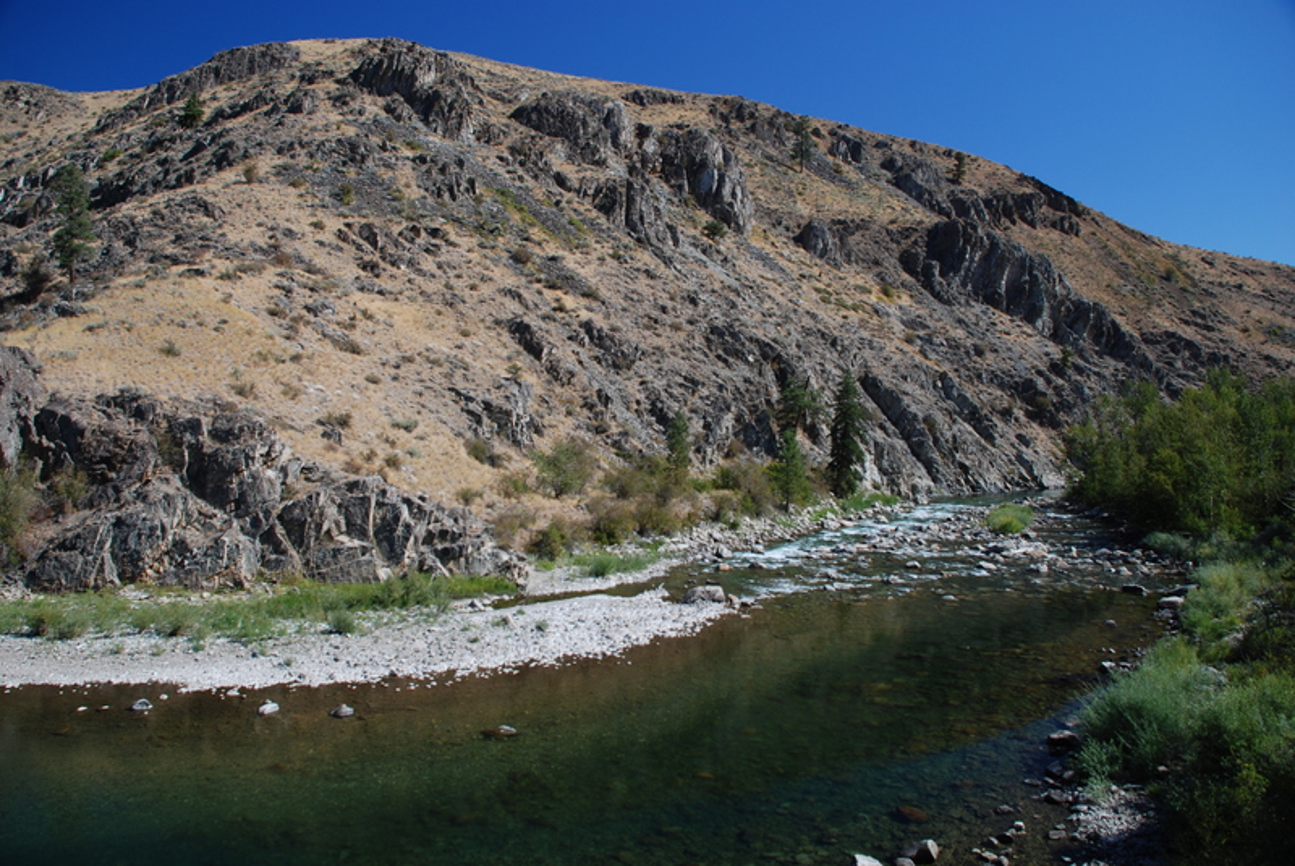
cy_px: 433
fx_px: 972
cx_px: 648
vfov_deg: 48.0
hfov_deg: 67.3
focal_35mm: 27
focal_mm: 18
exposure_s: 1/100
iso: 100
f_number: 5
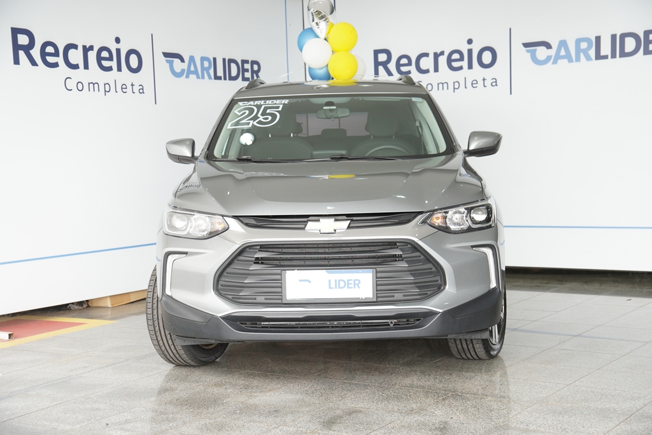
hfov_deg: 33.4
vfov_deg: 22.6
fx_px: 1087
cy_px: 218
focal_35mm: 60
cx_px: 326
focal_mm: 40
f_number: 3.5
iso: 200
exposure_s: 1/125
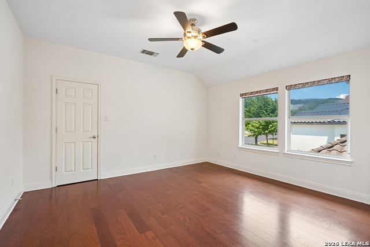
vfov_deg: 73.8
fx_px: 164
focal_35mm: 16
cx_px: 185
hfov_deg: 96.7
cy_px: 124
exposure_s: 1/15
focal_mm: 16
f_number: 9
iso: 400
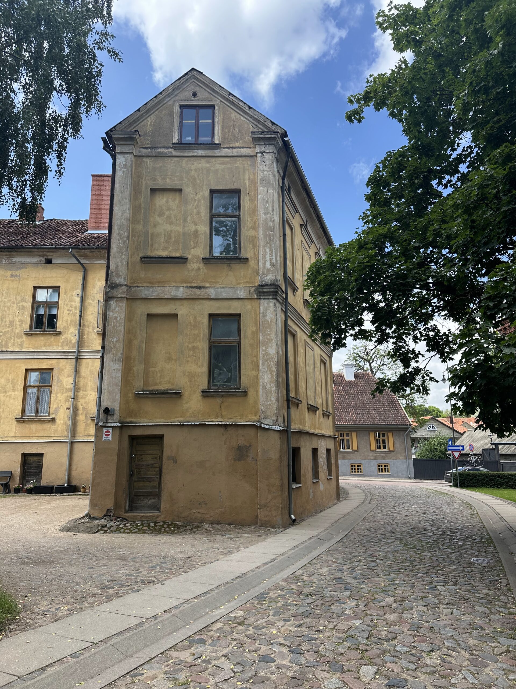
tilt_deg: +13.8
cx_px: 258
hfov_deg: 56.8
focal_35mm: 24
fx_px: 477
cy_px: 344
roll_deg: +0.3
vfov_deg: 71.6
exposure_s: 1/1562
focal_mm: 6.86
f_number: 1.78
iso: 80
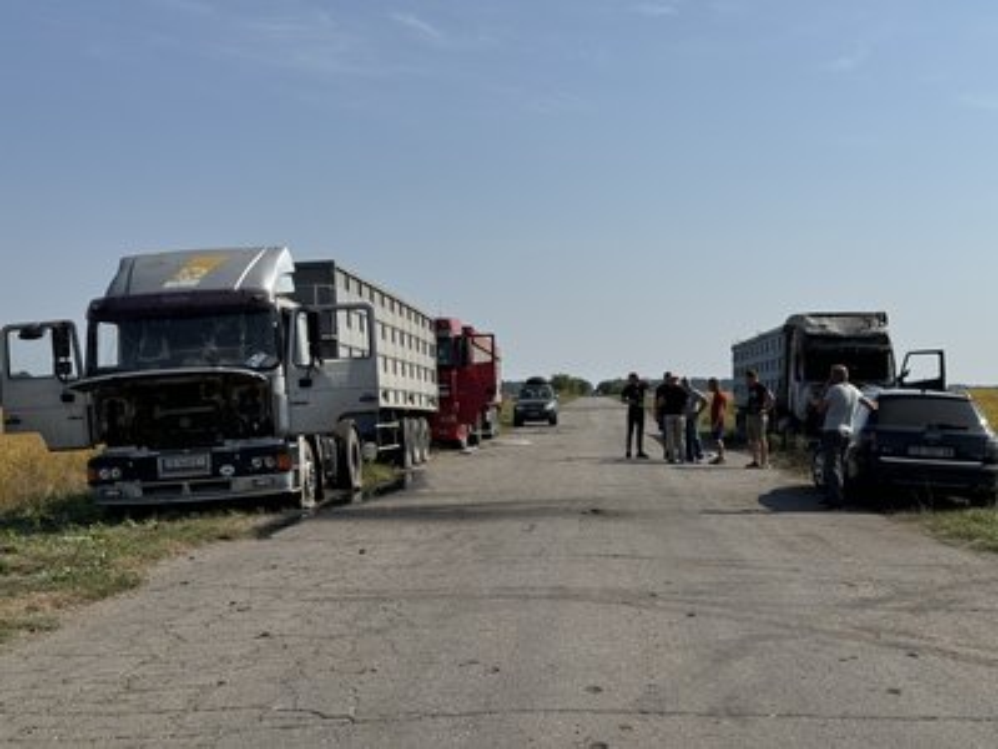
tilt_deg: +0.2
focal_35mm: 48
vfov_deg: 30.3
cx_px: 499
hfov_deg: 39.7
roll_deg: +0.6
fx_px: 1384
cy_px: 374
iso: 80
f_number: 1.78
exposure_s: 1/7092
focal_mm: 6.76
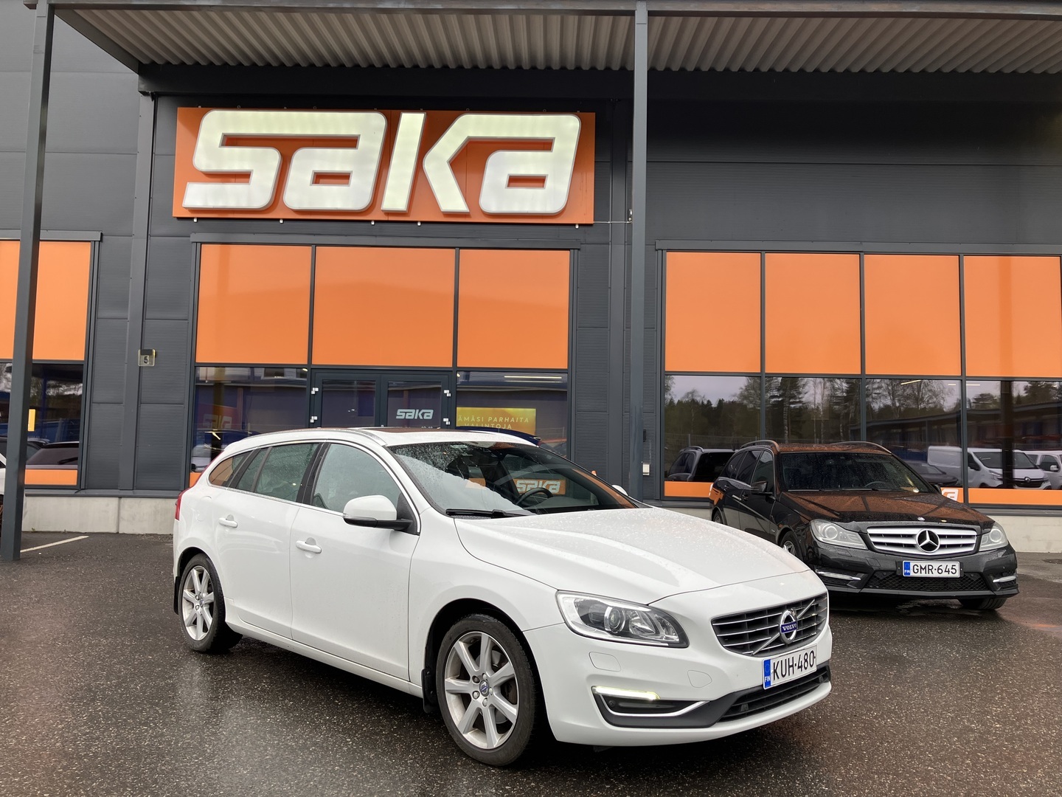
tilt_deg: +4.7
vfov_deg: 49.7
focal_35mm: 28
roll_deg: -0.8
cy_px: 398
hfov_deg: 63.4
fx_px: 859
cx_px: 531
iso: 25
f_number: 1.8
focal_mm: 3.99
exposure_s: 1/136
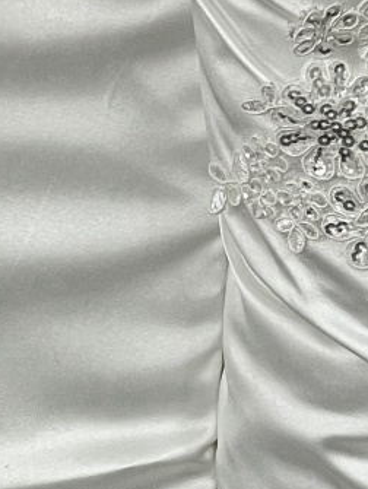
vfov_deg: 12.7
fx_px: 2193
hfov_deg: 9.3
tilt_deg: -48.7
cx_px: -229
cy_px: 219
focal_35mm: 155
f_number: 1.6
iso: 80
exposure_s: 1/50
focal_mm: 5.1
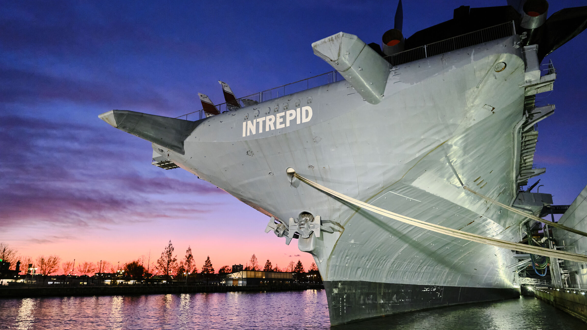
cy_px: 185
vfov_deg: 49.4
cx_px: 290
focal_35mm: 23
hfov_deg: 78.7
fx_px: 358
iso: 2500
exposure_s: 1/60
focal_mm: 14
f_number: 4
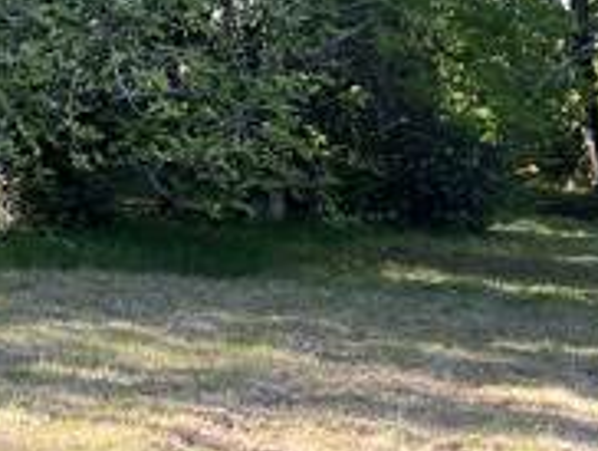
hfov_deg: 15.3
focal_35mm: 114
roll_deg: -2.7
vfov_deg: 13.0
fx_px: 1972
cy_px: 181
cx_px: -411
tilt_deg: -3.9
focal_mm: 5.1
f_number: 1.6
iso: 32
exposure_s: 1/151
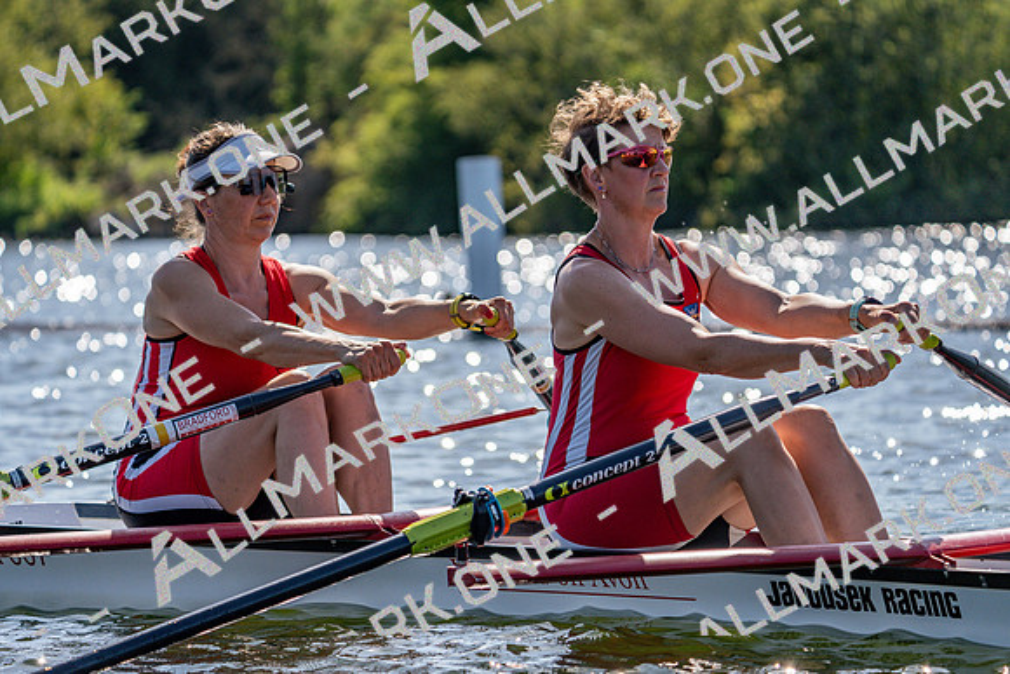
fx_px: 5612
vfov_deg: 6.9
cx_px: 505
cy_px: 337
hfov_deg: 10.3
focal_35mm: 200
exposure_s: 1/2000
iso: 250
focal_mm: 200
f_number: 5.6
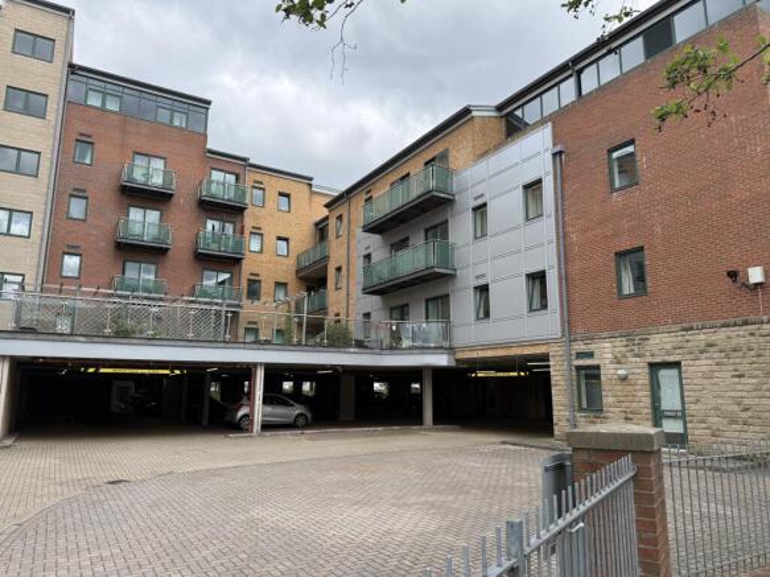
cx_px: 385
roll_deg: +0.1
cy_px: 288
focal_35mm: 24
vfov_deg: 56.8
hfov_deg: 71.6
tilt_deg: +11.7
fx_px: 534
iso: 100
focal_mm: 6.76
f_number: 1.78
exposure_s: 1/2525
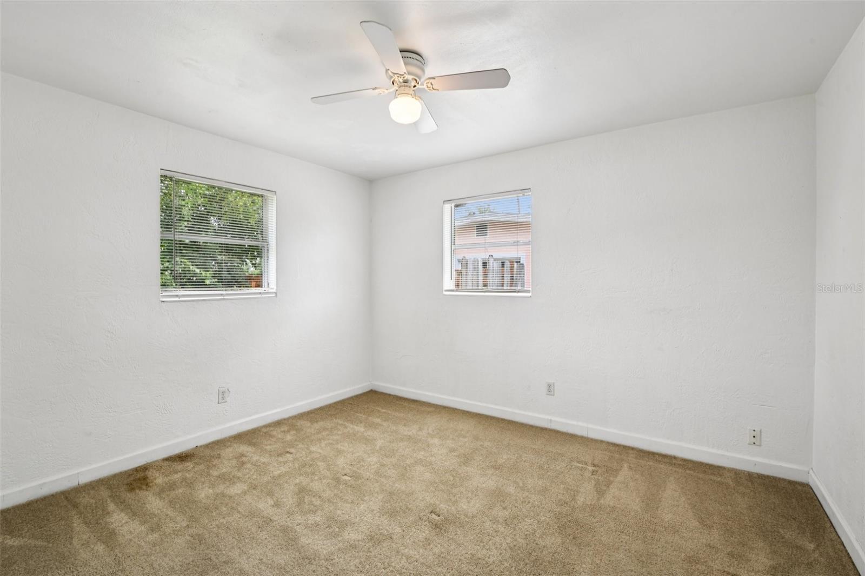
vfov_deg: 73.7
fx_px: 384
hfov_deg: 96.7
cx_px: 432
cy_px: 288
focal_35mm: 16
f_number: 8
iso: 400
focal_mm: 16
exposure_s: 1/60
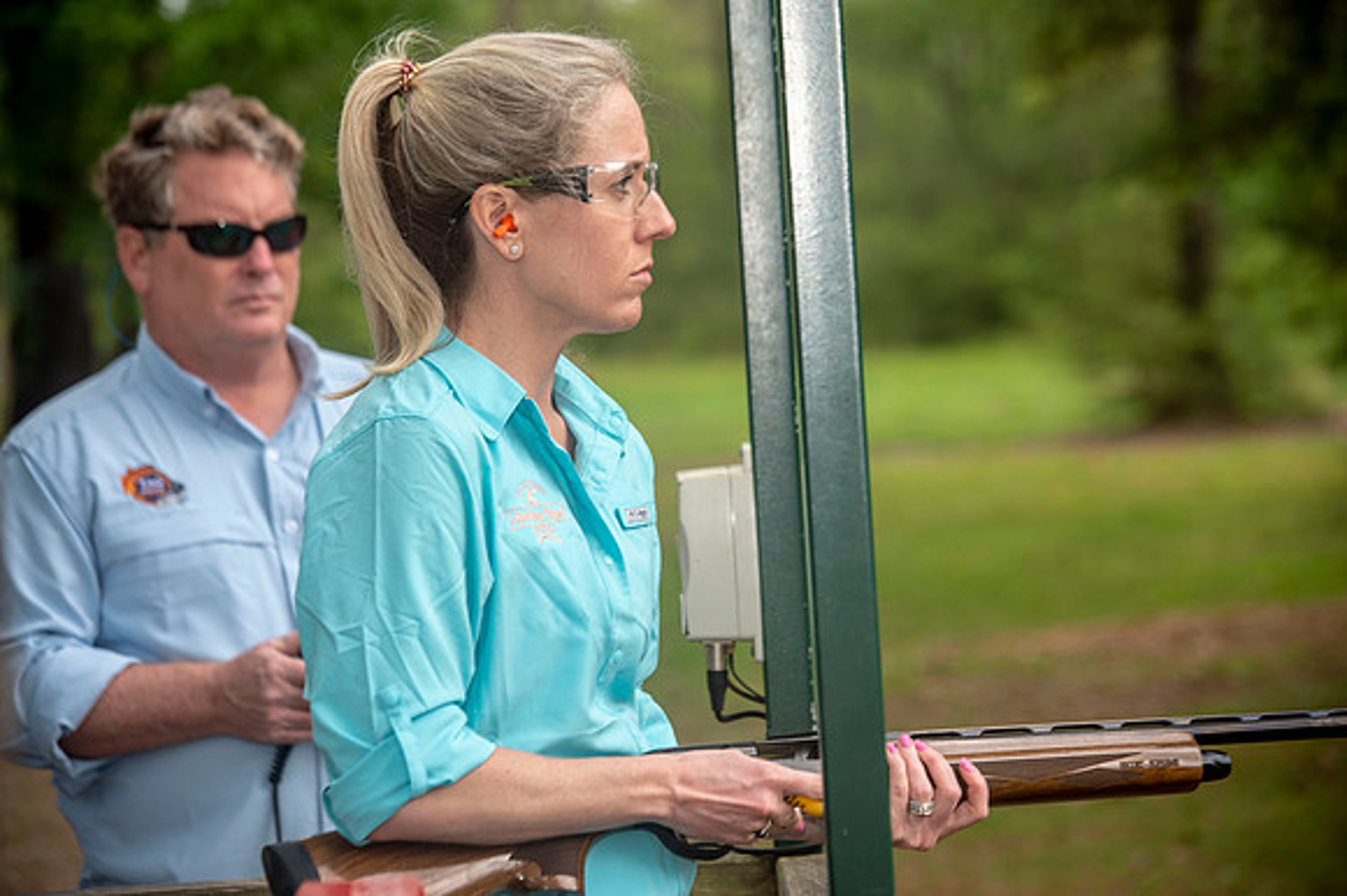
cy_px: 448
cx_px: 674
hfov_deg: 13.7
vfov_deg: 9.1
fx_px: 5609
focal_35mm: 150
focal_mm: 150
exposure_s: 1/250
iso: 400
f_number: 6.3
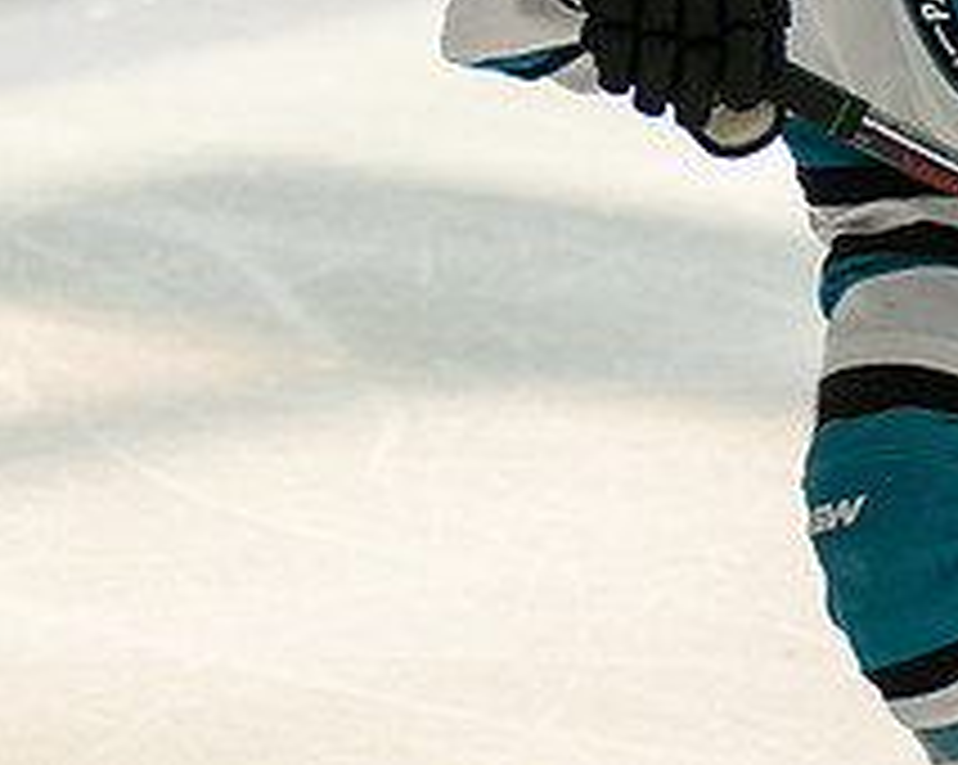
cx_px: 792
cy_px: -353
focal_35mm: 575
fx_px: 16288
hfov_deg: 3.4
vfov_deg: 2.7
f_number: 3.2
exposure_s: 1/5000
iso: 1600
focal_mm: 132
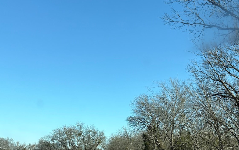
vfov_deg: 25.6
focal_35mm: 50
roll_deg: -2.1
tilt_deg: +9.6
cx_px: 126
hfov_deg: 40.3
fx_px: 326
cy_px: 108
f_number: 1.6
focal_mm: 5.96
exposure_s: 1/1901
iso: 50
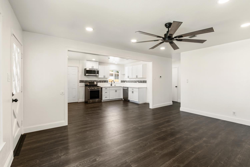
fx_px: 115
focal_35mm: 16
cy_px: 84
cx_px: 125
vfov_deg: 72.1
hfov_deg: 95.0
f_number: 6.3
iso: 200
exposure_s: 1/15
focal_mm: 11
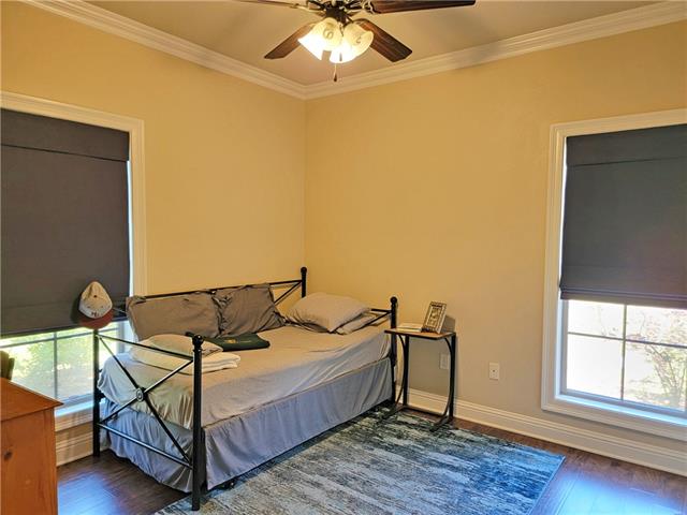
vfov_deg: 56.8
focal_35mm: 24
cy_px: 258
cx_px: 344
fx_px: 476
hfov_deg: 71.6
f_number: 1.8
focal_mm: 6.7
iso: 250
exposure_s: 1/60
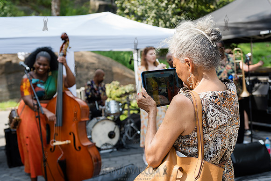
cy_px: 90
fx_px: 361
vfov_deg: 28.1
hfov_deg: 41.1
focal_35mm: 48
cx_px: 136
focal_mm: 48
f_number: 3.5
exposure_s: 1/400
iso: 250
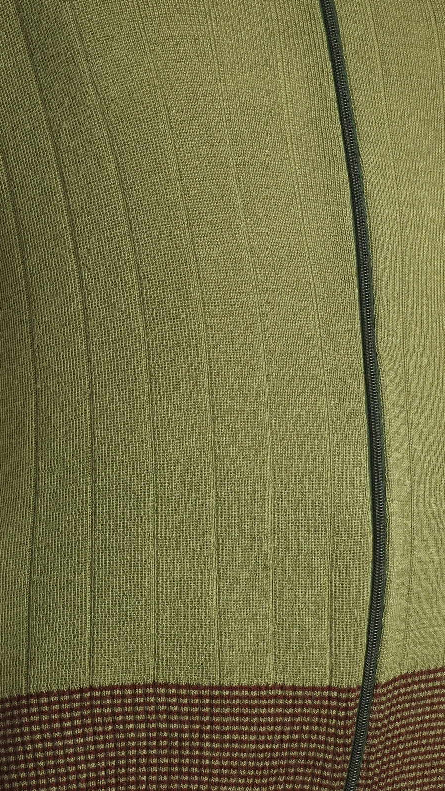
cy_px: 219
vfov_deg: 23.2
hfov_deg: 13.3
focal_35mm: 91
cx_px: 166
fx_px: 1909
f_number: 7.1
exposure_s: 1/60
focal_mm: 32
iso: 400
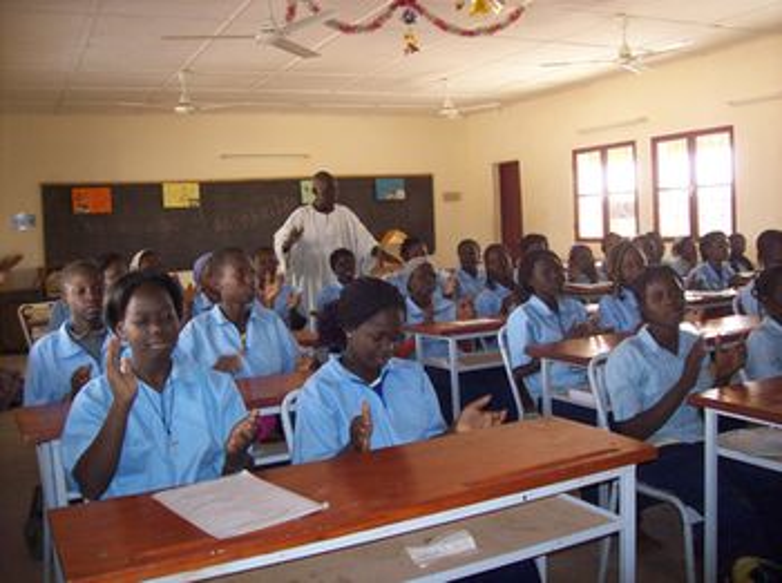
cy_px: 292
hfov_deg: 51.4
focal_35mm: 36
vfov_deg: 39.5
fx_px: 812
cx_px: 391
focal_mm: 6
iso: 200
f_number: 2.7
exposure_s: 1/64
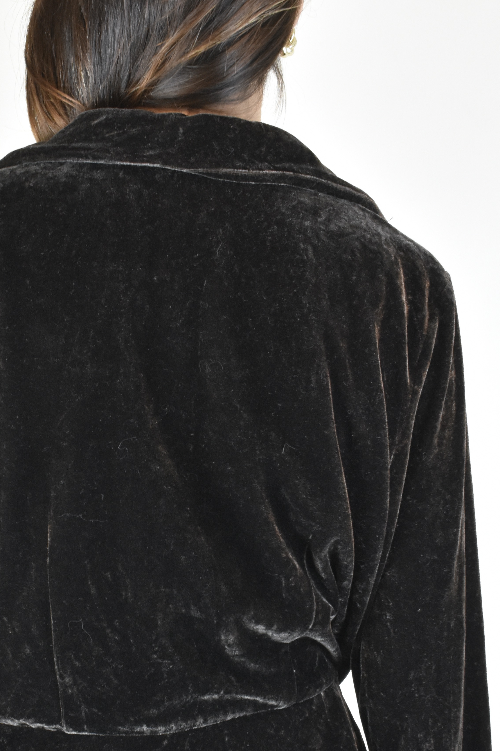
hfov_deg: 17.2
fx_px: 1646
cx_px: 131
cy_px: 612
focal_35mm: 79
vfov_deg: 25.2
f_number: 13
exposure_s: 1/25
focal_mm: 30
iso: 1600
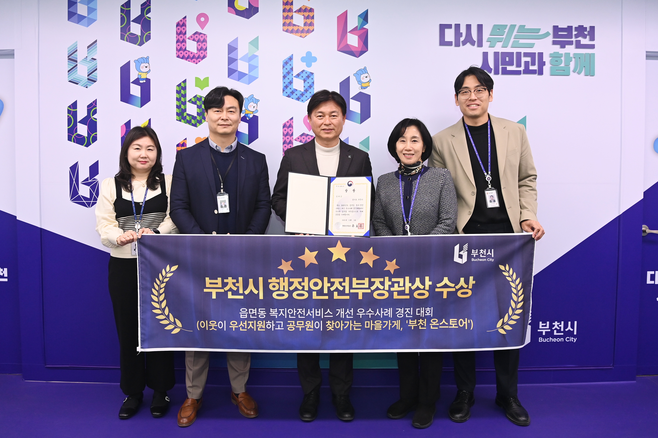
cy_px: 219
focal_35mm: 24
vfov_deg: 53.1
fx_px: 439
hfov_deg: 73.7
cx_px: 329
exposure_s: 1/160
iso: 2500
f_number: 5.6
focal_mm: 24
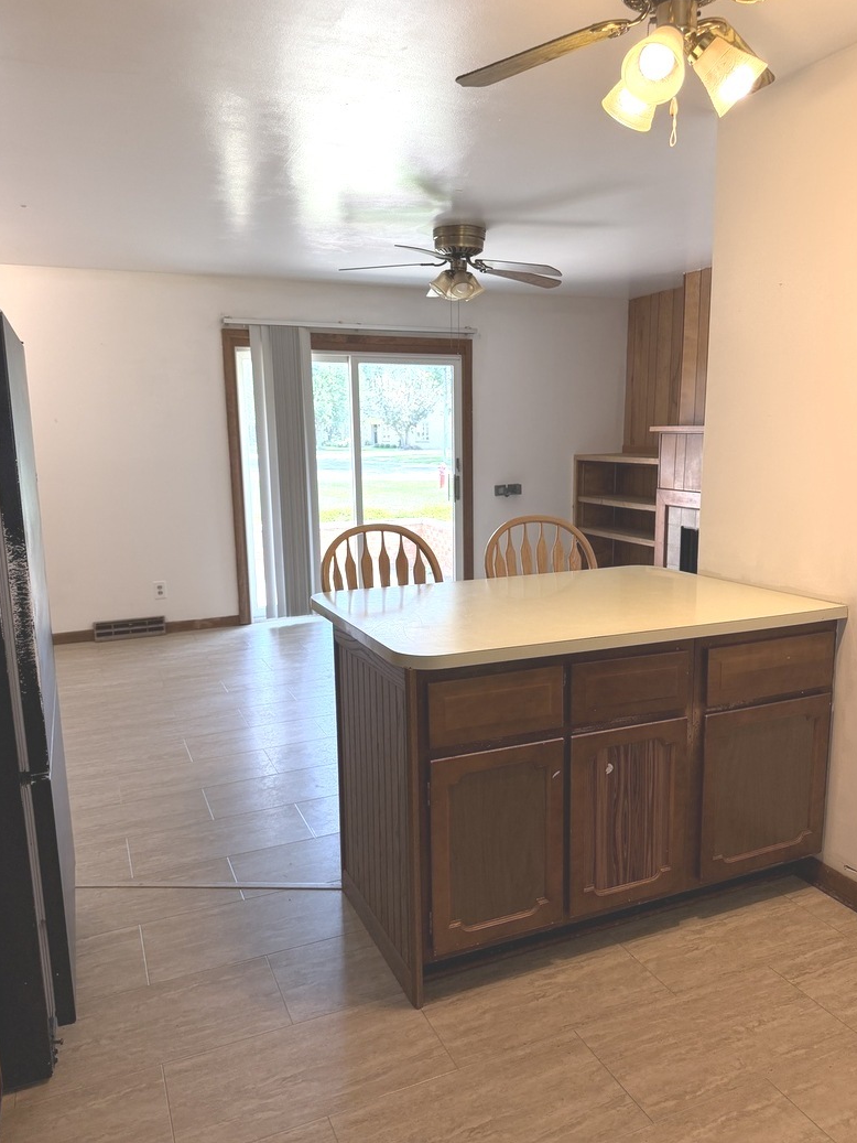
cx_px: 443
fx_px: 825
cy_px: 575
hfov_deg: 54.9
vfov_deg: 69.4
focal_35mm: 25
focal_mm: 6.76
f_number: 1.78
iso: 200
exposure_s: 1/224
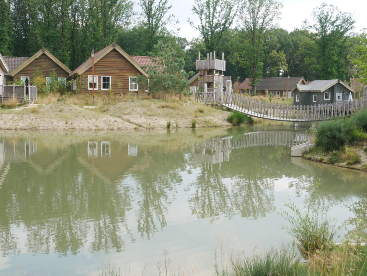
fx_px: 488
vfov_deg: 31.5
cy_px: 138
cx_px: 184
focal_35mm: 46
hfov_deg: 41.2
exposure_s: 1/160
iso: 200
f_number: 6.3
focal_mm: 23
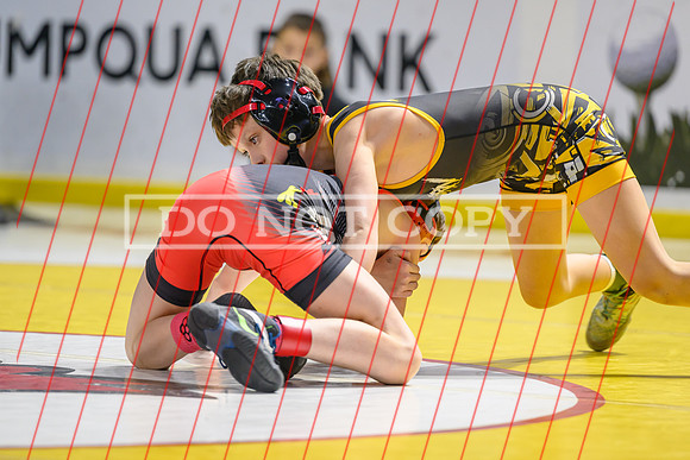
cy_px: 166
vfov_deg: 5.4
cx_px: 340
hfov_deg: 8.1
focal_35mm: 255
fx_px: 4887
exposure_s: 1/640
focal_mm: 190
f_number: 2.8
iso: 2000
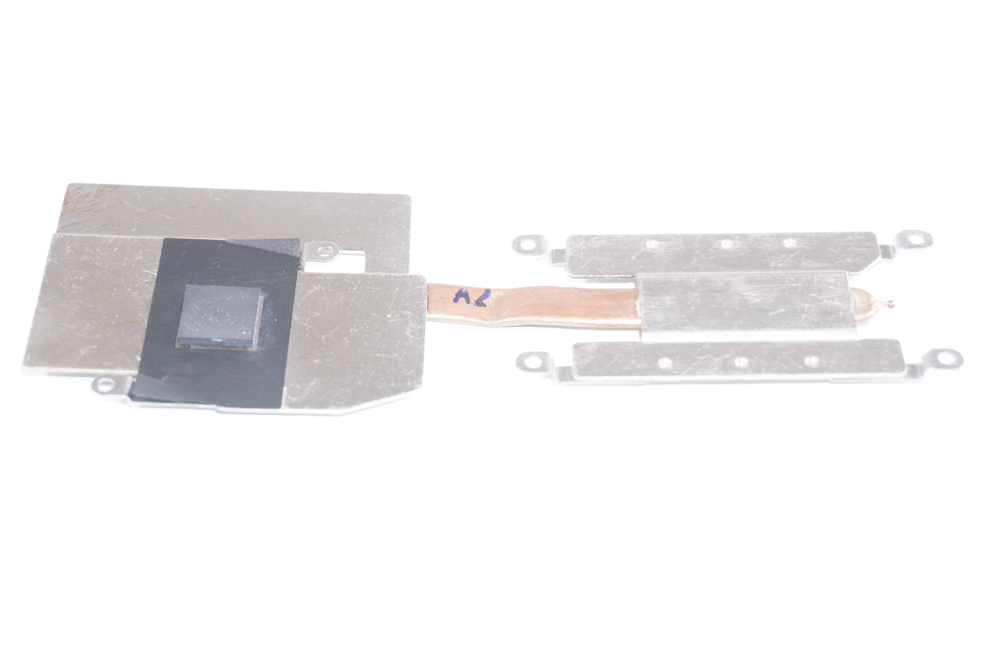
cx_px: 504
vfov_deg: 21.5
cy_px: 335
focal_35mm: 63
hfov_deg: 31.9
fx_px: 1761
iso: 640
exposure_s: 1/125
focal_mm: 42
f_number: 5.6
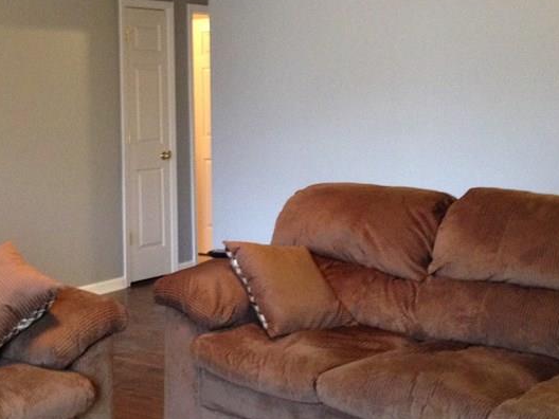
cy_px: 110
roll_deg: +0.4
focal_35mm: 64
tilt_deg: -0.4
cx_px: 215
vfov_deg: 22.7
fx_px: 1034
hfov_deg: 30.2
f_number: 2.4
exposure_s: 1/15
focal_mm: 4.12
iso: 320
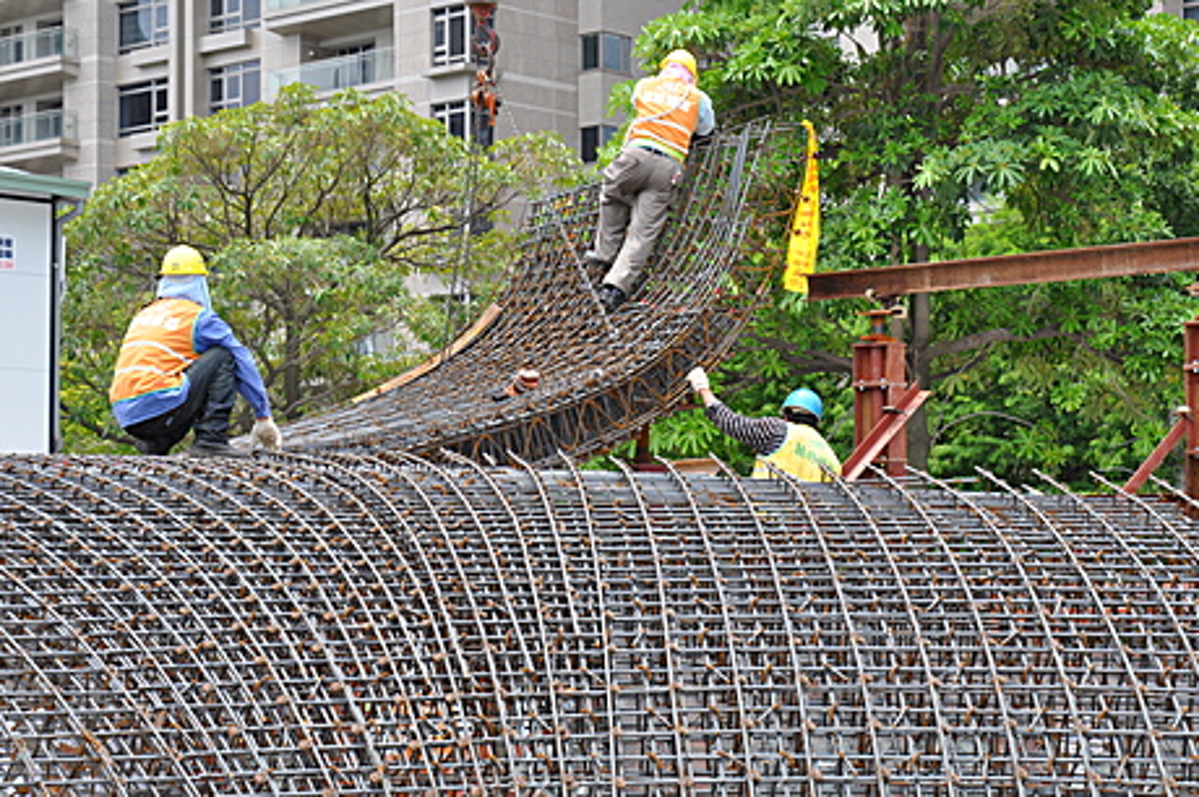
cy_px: 398
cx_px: 600
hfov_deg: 26.0
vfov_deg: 17.5
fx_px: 2596
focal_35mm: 78
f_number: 9
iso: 400
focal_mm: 52
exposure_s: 1/320
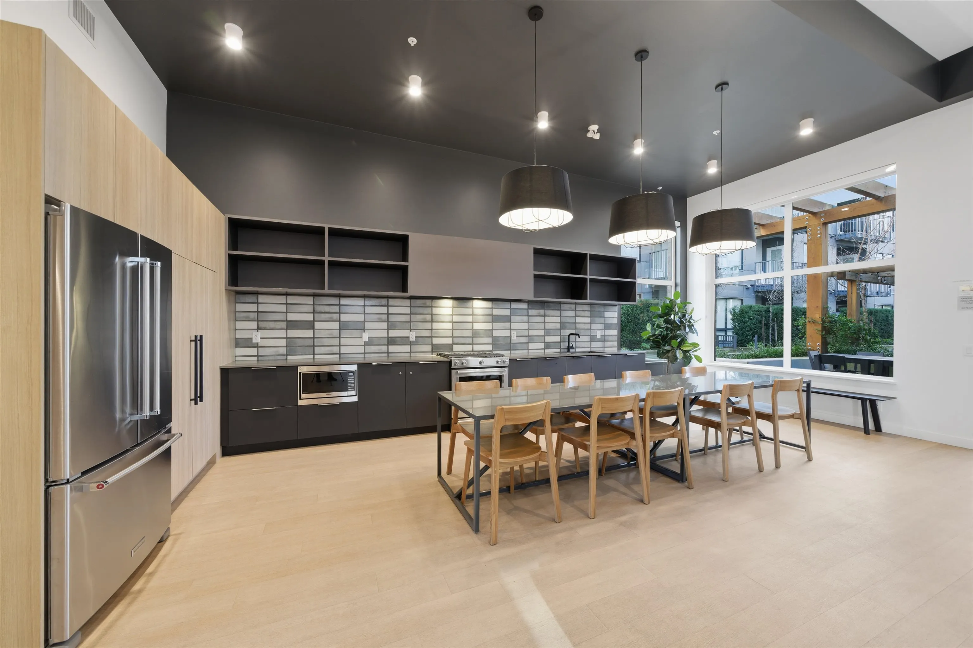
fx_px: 351
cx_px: 486
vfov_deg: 85.4
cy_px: 324
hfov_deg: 108.3
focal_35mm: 13
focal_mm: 13
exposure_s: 1/8
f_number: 8
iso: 125
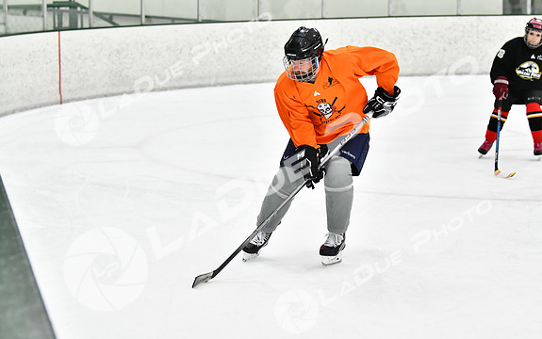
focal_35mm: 111
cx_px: 272
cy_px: 173
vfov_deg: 11.8
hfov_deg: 18.8
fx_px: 1640
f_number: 2.8
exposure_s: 1/1250
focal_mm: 72
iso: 5000
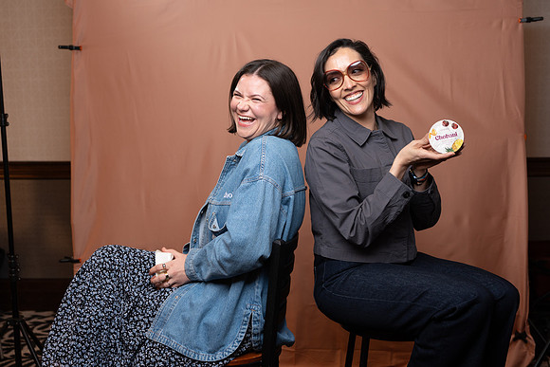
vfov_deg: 29.3
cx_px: 275
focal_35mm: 46
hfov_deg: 42.7
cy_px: 184
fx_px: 703
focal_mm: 46
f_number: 4
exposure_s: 1/160
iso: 320
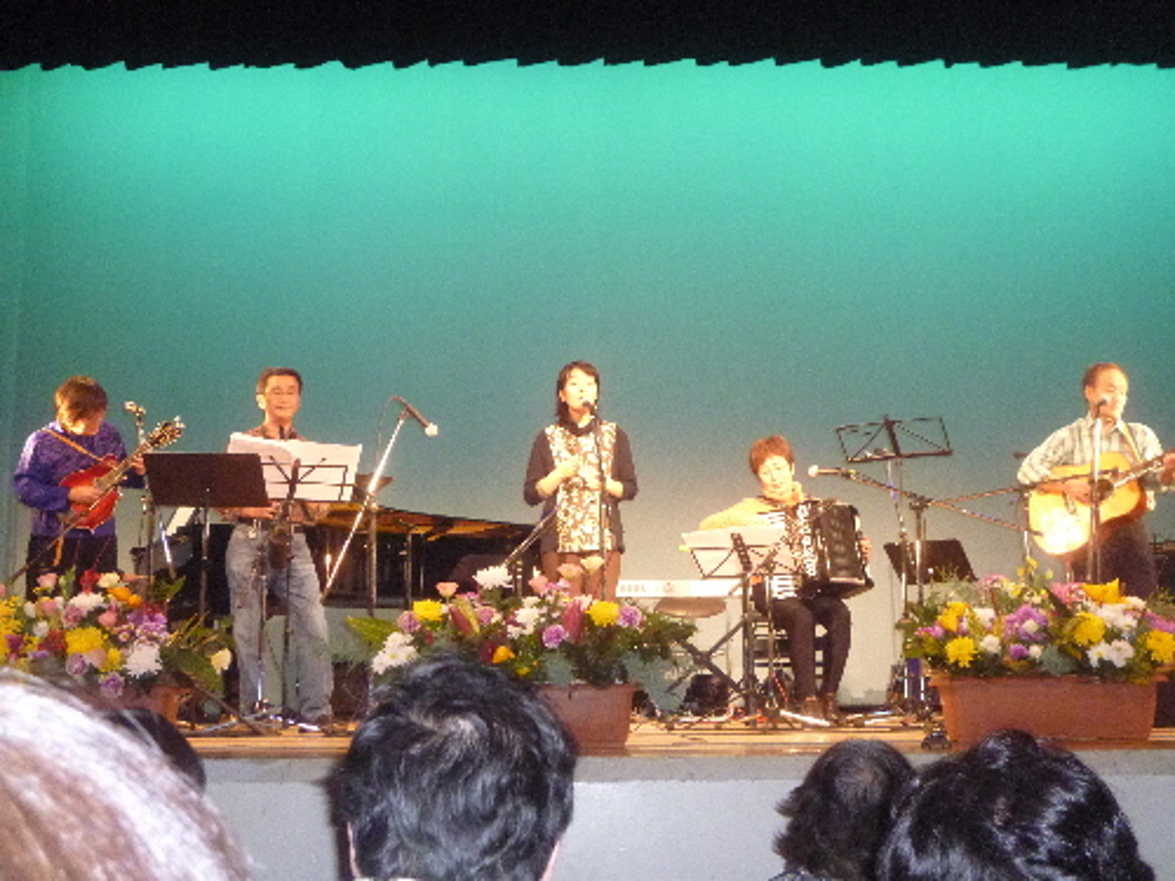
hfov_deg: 42.9
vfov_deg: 32.9
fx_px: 1494
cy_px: 440
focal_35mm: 44
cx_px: 588
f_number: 3.3
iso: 1000
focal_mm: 7.9
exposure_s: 1/60
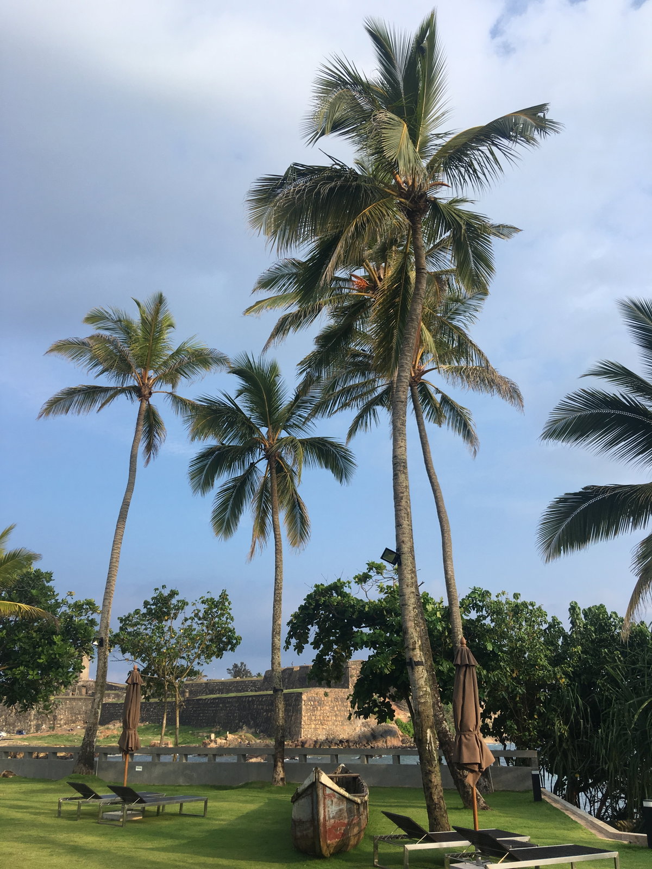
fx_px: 728
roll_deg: +0.8
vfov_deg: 61.7
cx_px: 326
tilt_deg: +21.5
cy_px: 434
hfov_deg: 48.2
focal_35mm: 29
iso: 25
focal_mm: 4.15
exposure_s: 1/686
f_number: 2.2
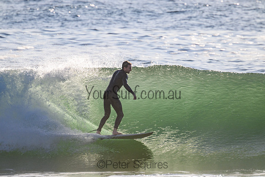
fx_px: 5890
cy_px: 88
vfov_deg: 1.7
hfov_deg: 2.6
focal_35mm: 800
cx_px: 132
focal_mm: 800
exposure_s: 1/2000
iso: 1000
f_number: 11
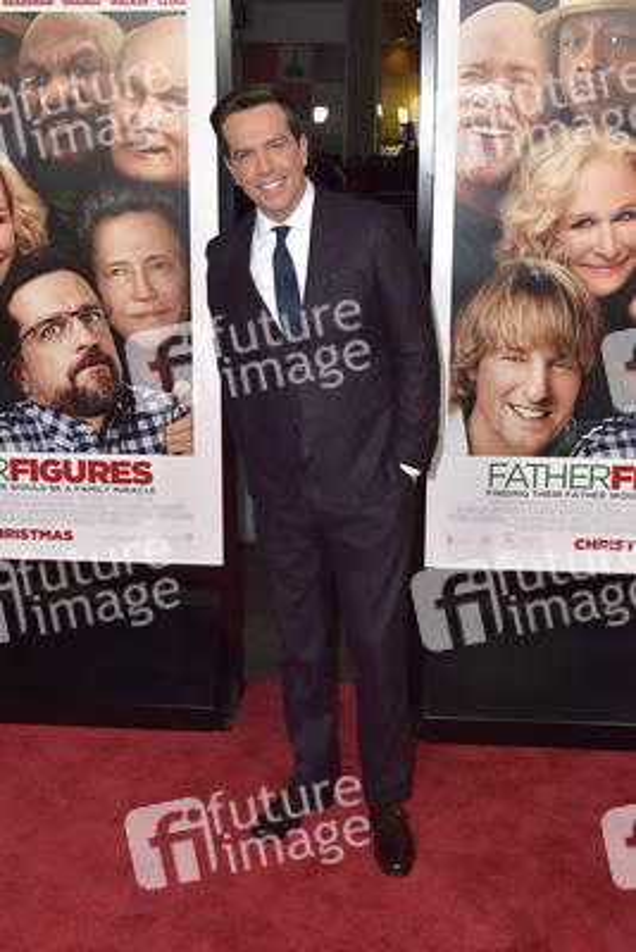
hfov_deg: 37.9
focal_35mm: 35
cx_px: 318
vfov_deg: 54.4
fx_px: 927
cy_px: 476
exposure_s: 1/320
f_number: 6.3
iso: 500
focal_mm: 35
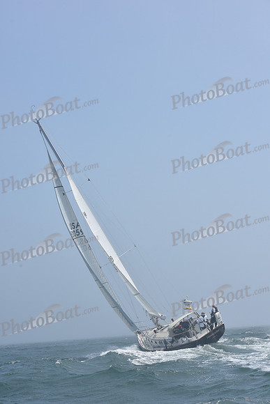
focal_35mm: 70
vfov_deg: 28.8
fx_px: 787
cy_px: 202
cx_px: 135
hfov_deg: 19.5
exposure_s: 1/1000
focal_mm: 70
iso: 320
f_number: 10
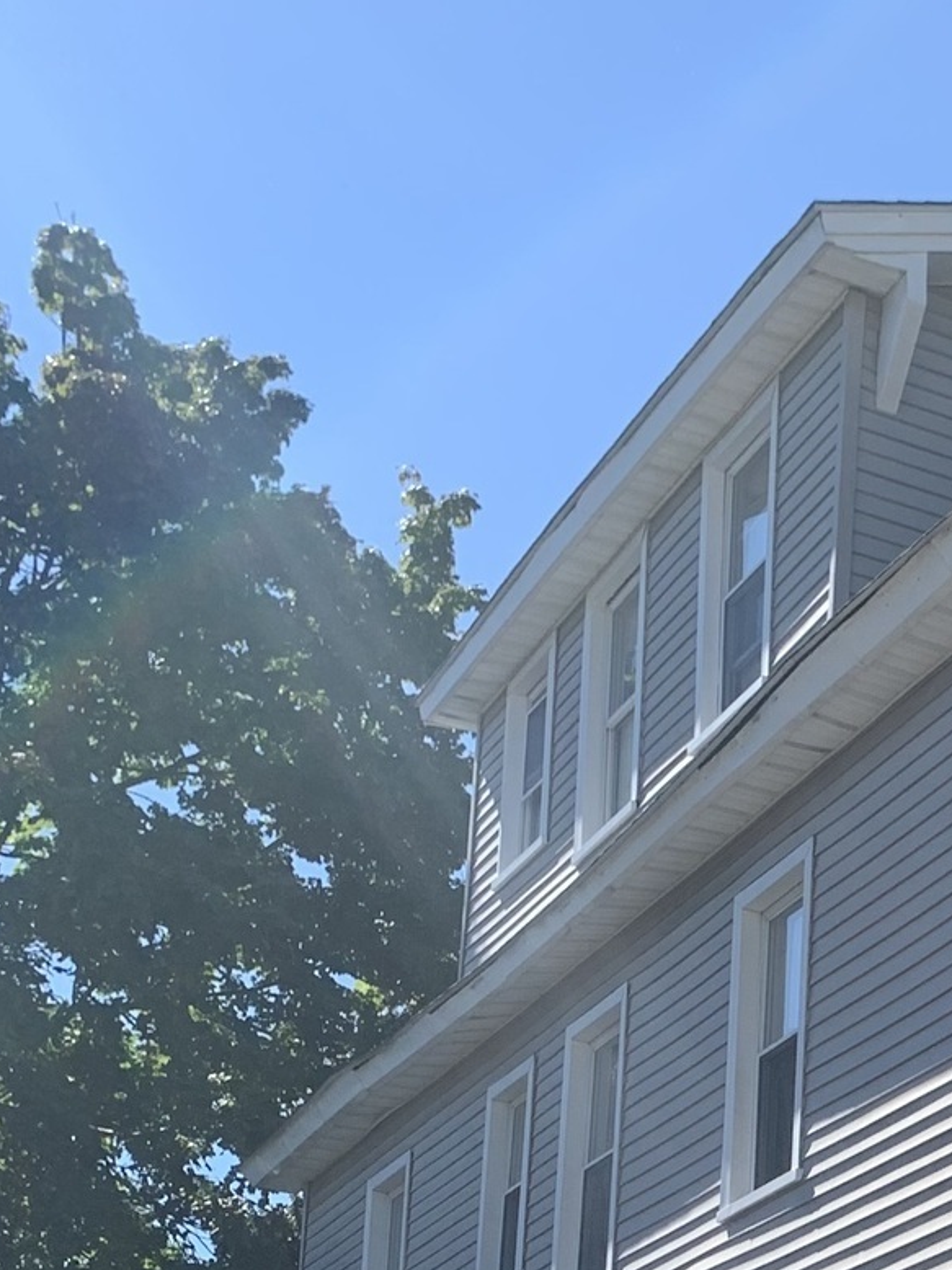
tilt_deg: +9.3
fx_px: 2825
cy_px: 1577
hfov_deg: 17.5
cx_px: 1350
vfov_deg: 23.0
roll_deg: -0.5
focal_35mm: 77
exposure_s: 1/1585
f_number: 1.8
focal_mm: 4.25
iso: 25
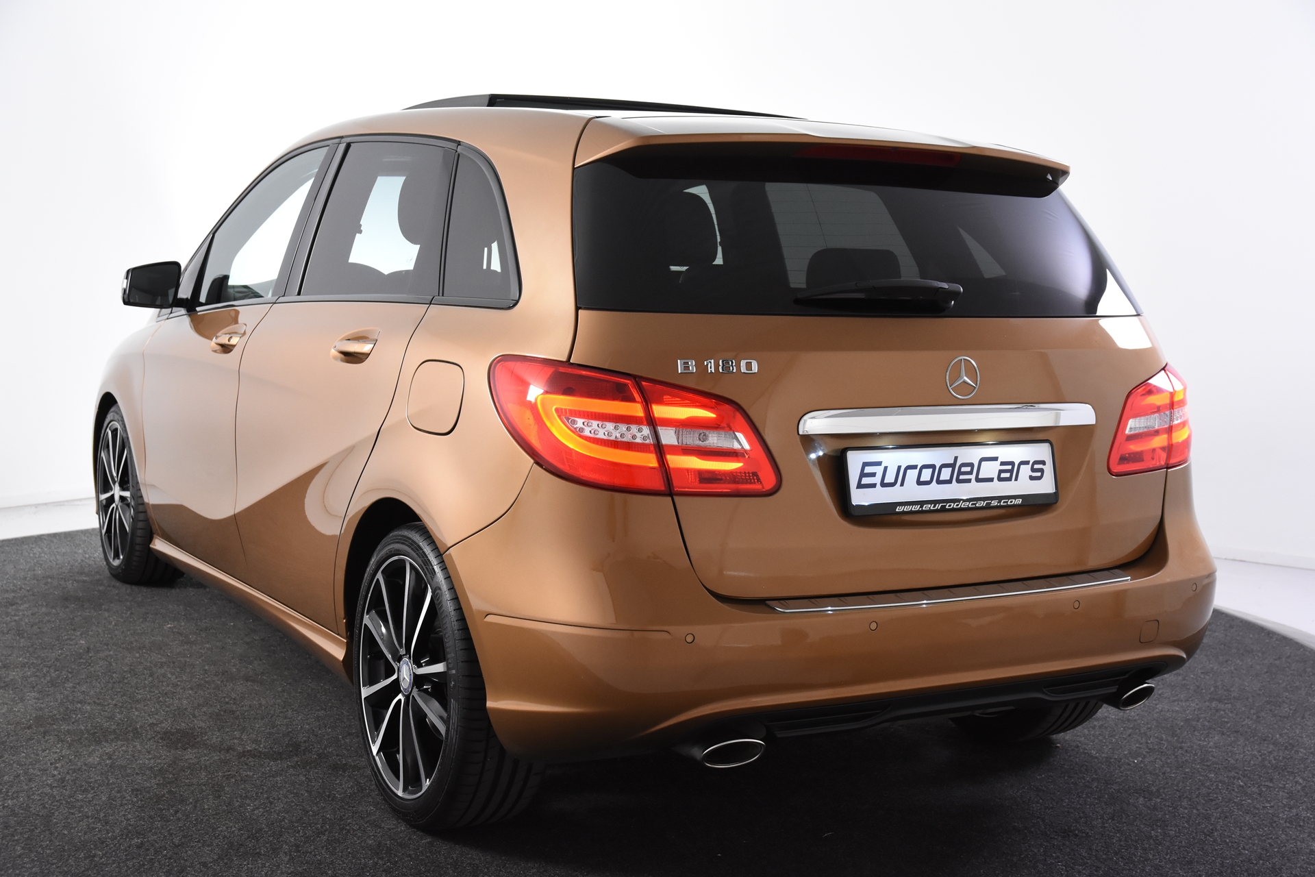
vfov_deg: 28.9
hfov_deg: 42.3
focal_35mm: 46
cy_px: 438
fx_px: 1698
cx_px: 658
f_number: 5
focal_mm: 31
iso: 1600
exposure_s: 1/50
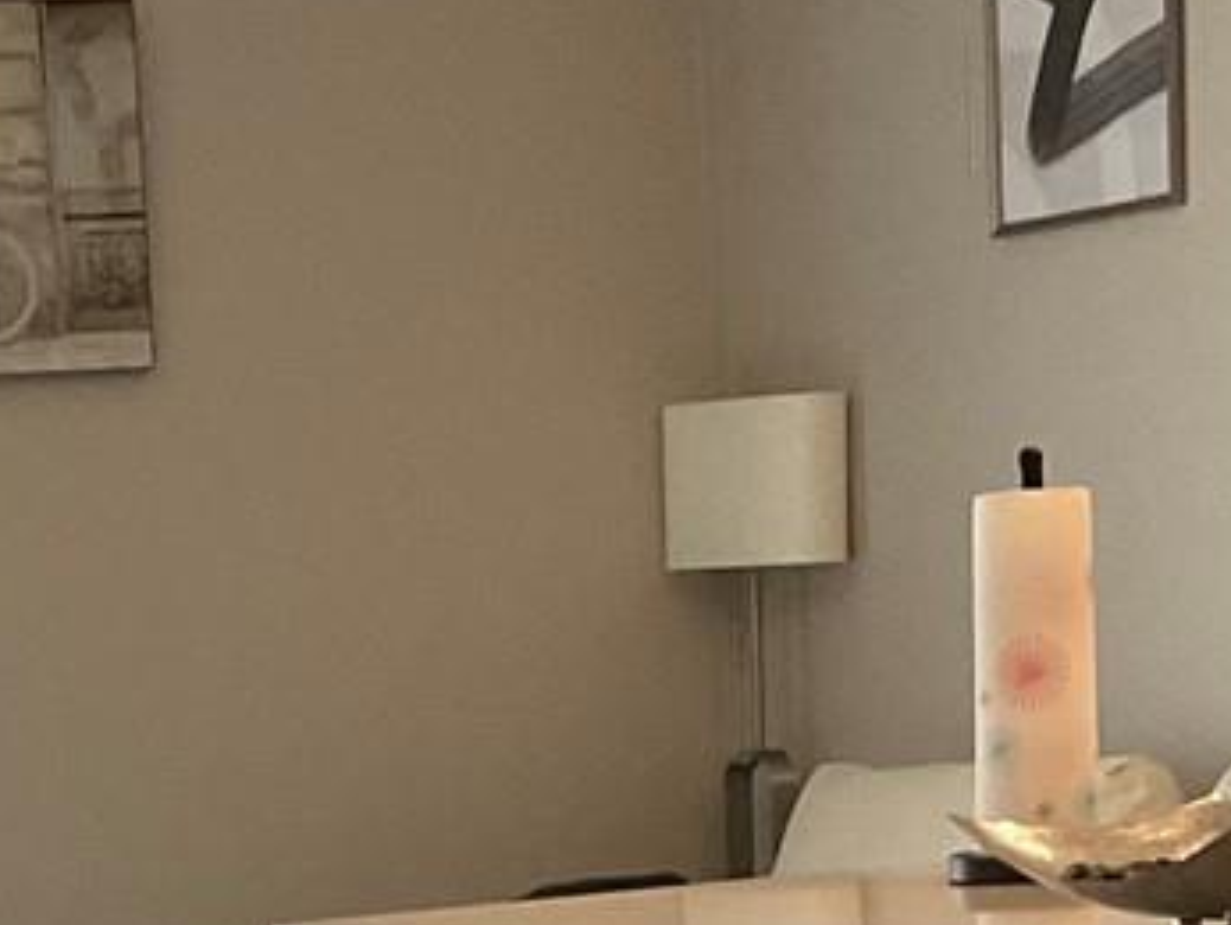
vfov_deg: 10.6
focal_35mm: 134
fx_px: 4769
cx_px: 189
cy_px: 1516
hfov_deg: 14.6
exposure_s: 1/120
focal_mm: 3
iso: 64
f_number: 1.8
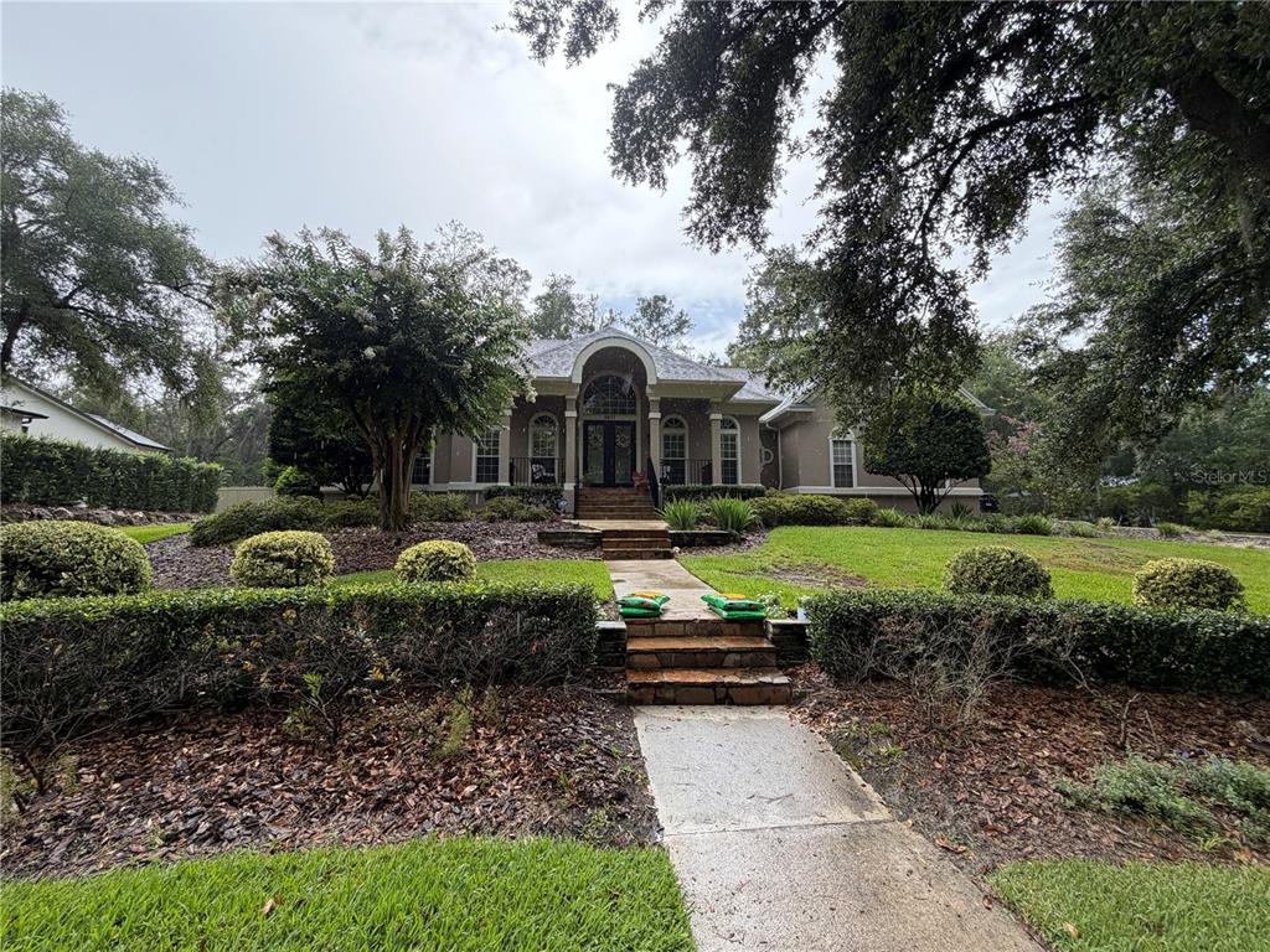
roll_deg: +1.1
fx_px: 514
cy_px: 476
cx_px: 635
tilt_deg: +5.4
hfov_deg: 102.1
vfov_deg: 85.7
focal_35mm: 14
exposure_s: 1/502
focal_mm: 2.22
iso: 64
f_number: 2.2
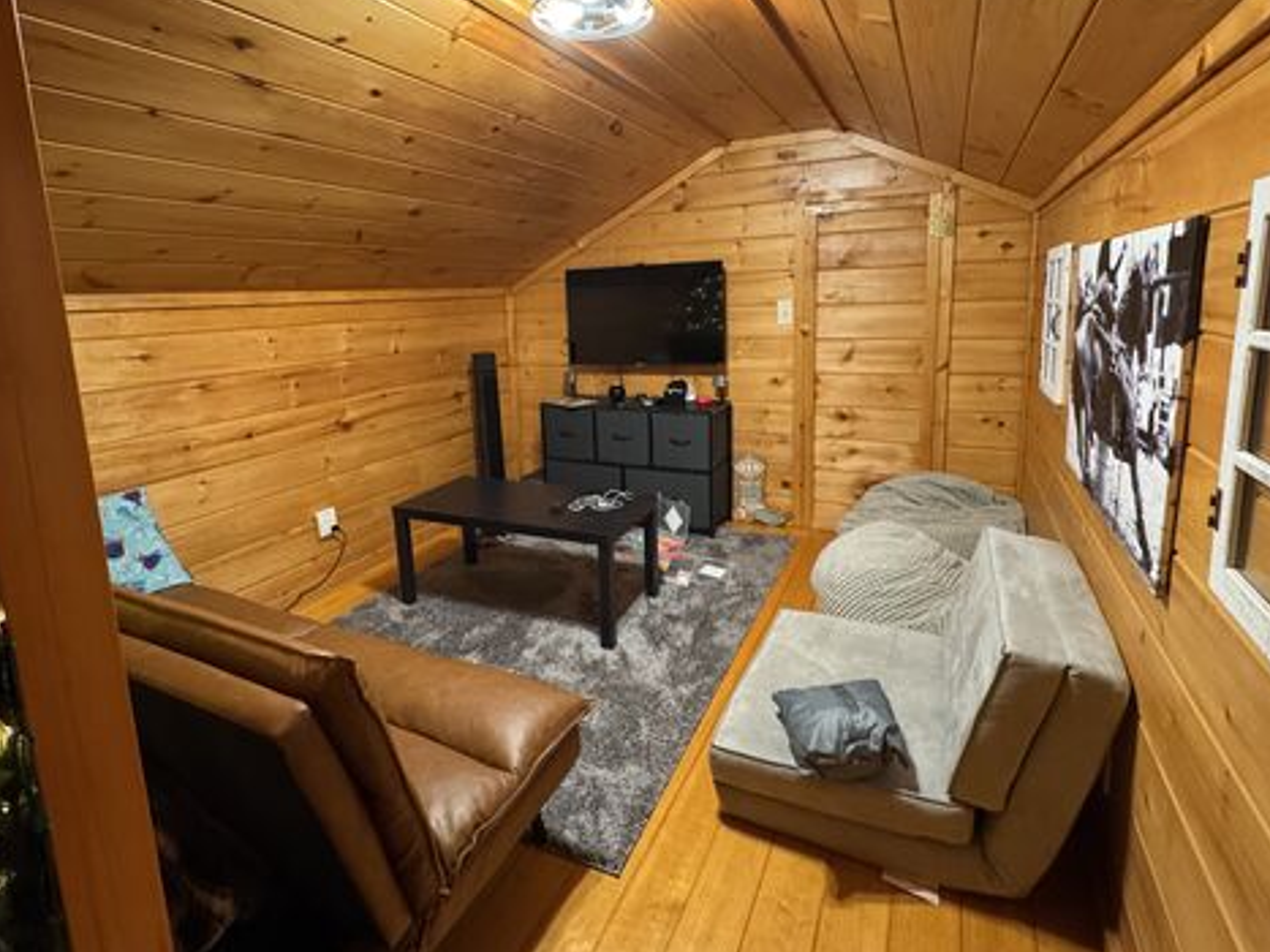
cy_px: 400
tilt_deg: -9.4
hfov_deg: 87.7
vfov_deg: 71.1
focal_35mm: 18
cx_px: 615
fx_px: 660
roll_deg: +2.1
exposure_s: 1/46
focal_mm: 2.22
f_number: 2.2
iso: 1000
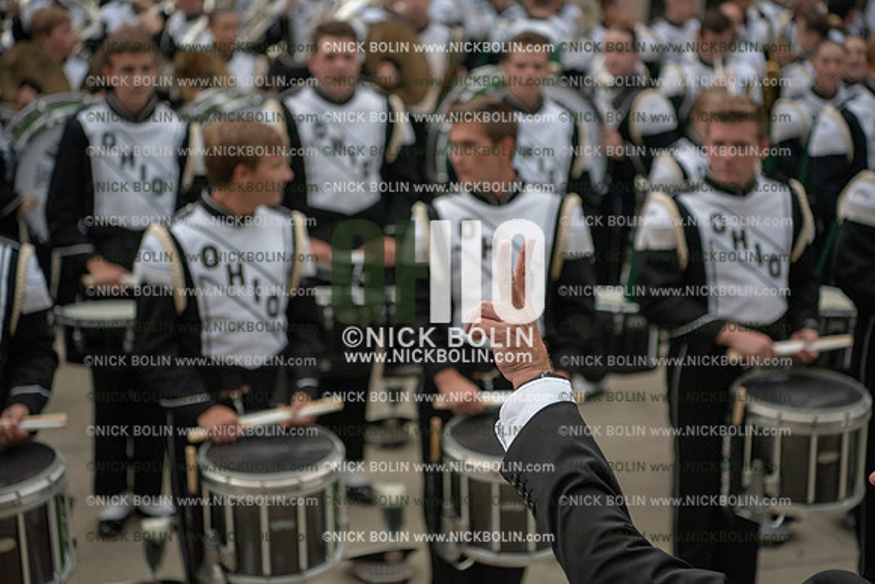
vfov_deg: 19.5
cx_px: 438
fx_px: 1702
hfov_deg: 28.8
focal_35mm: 70
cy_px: 292
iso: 3200
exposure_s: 1/1600
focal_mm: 70
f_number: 3.5
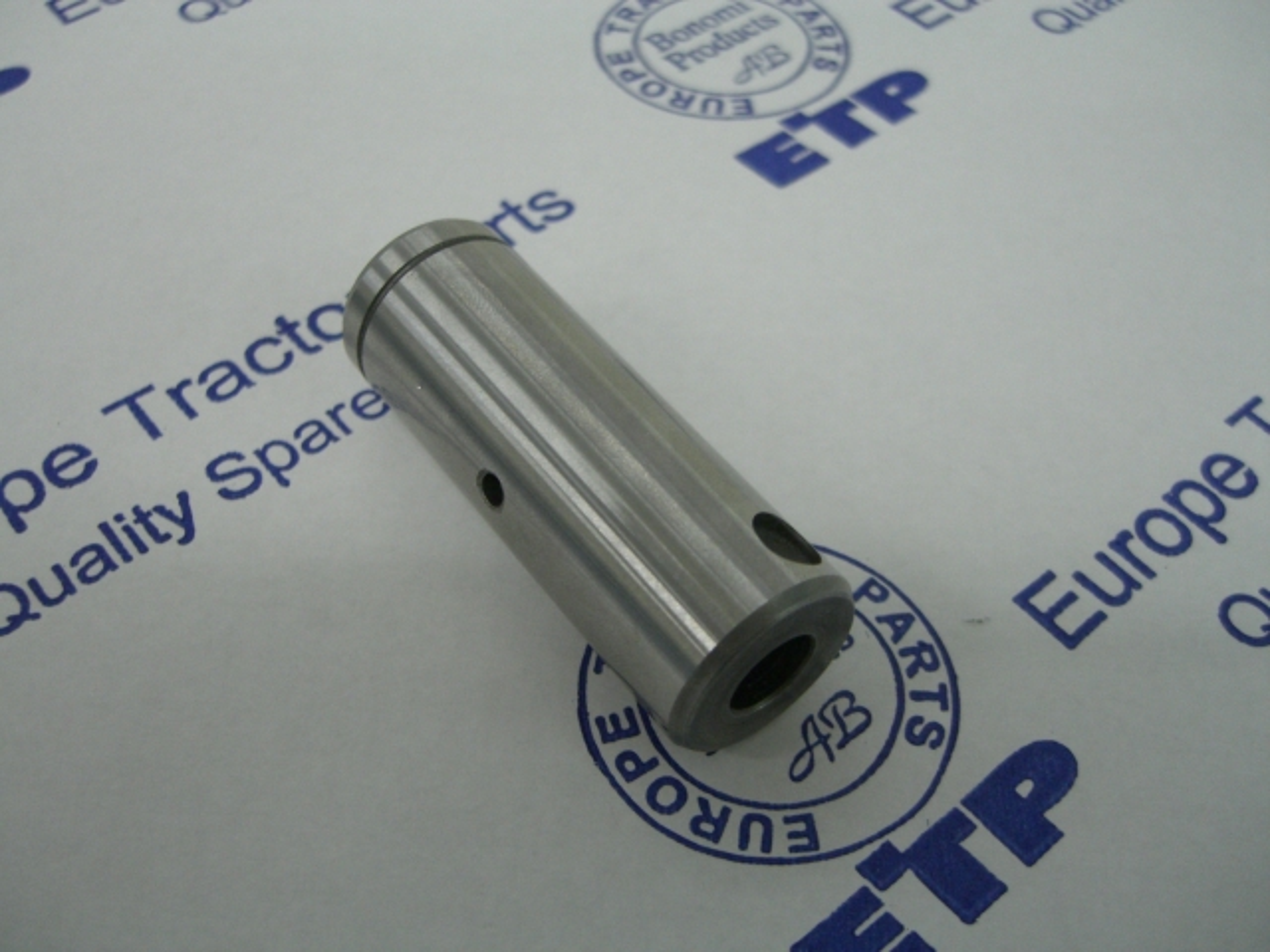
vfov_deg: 37.7
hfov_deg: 49.0
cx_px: 635
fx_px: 1394
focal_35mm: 38
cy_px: 476
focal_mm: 7.9
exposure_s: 1/80
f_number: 2.8
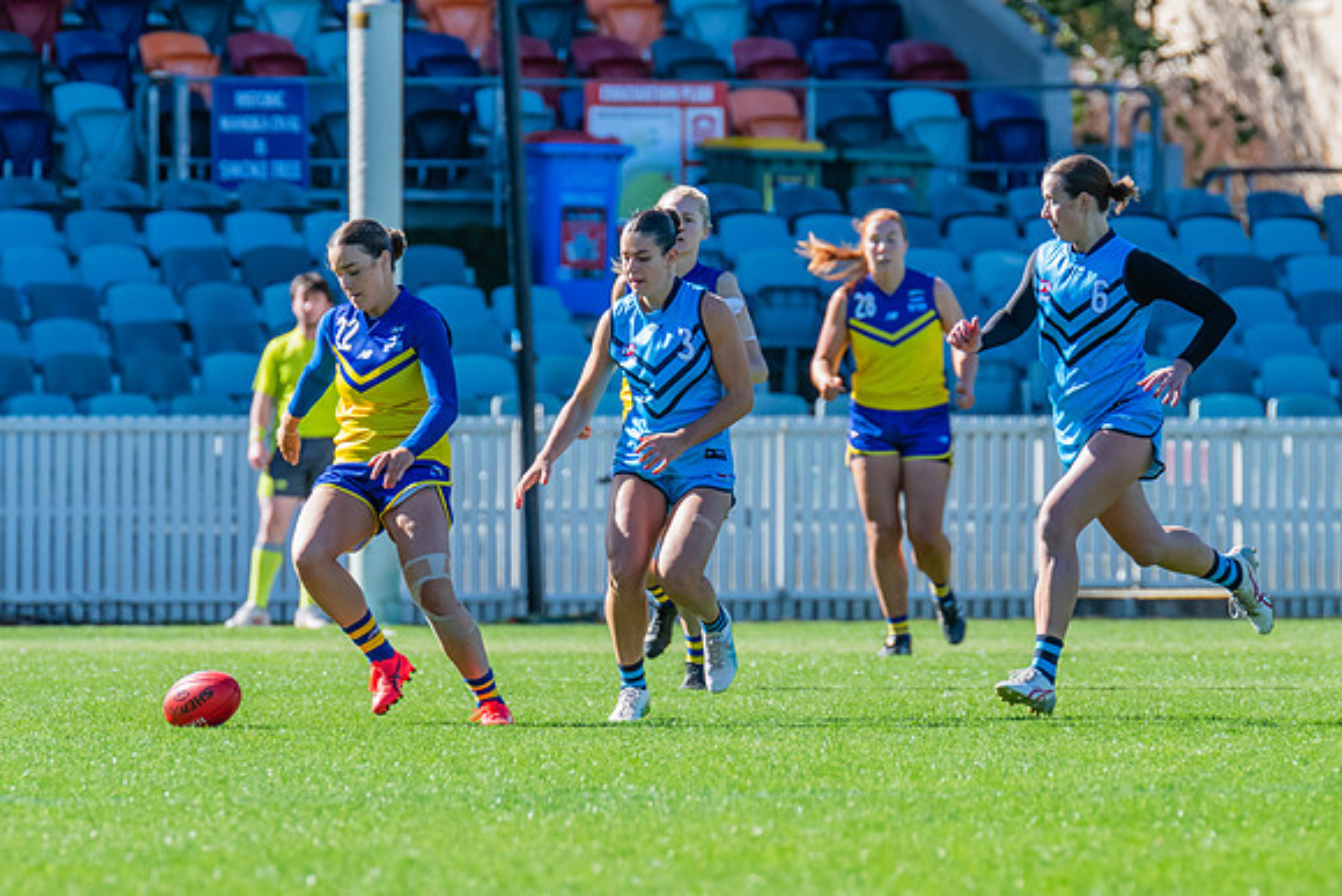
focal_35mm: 645
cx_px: 484
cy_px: 461
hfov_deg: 3.2
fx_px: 24056
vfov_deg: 2.1
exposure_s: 1/1250
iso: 800
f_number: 6.3
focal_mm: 420
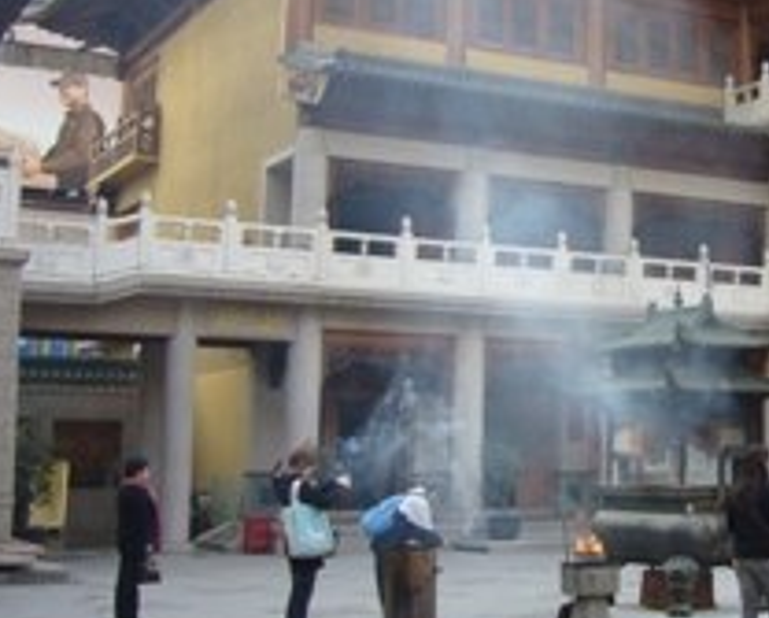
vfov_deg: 24.1
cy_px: 200
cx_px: 680
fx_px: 1436
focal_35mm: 63
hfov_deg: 28.9
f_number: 2.8
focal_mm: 5.8
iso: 80
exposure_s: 1/125
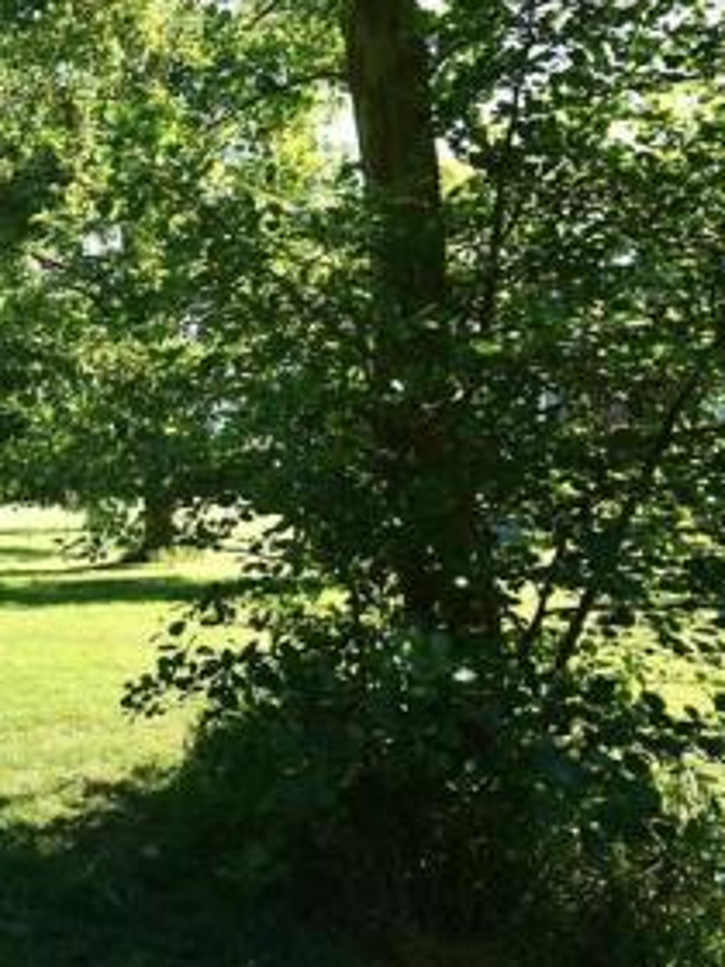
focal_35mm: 36
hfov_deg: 28.8
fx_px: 1005
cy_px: 416
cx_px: -306
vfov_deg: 51.2
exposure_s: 1/100
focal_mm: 16
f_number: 7.1
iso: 100
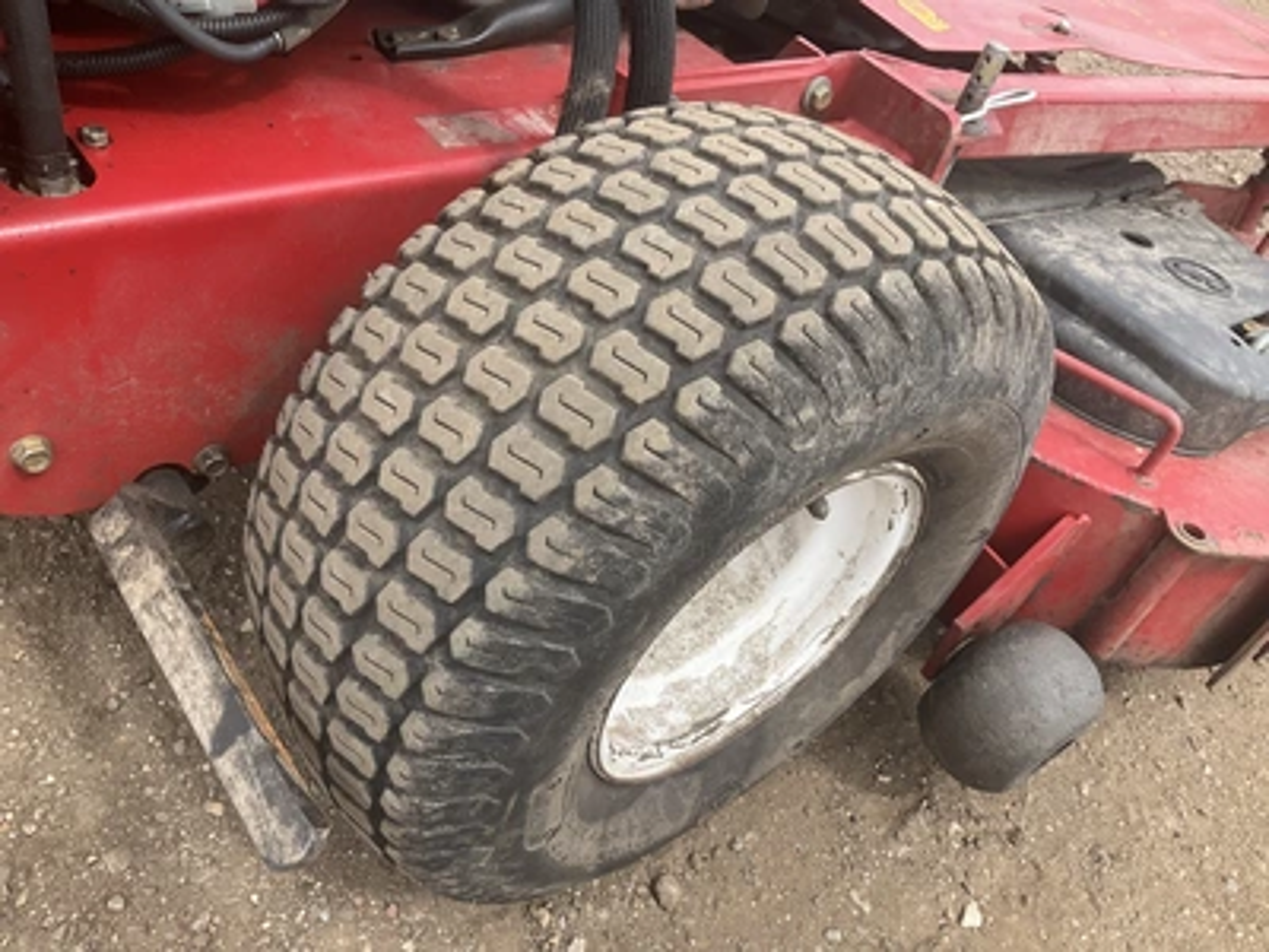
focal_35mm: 29
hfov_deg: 61.7
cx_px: 634
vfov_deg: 48.2
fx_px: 1063
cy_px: 476
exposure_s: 1/606
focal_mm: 3
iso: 25
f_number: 1.8
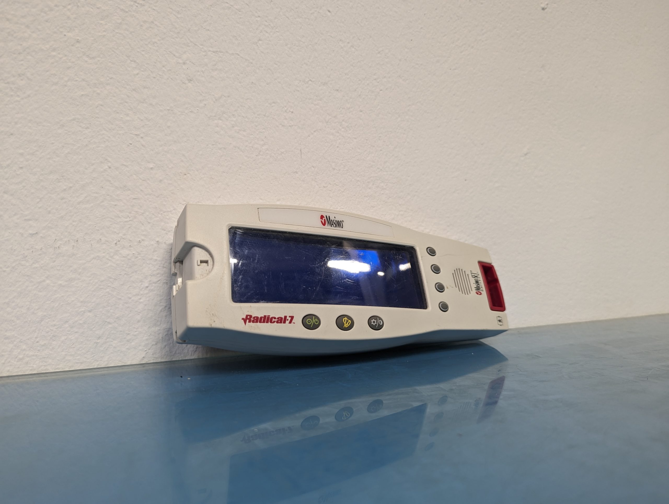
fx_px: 465
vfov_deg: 56.9
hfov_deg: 71.5
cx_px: 334
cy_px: 252
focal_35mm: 24
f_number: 1.85
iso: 78
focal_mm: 6.81
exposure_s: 1/23.8
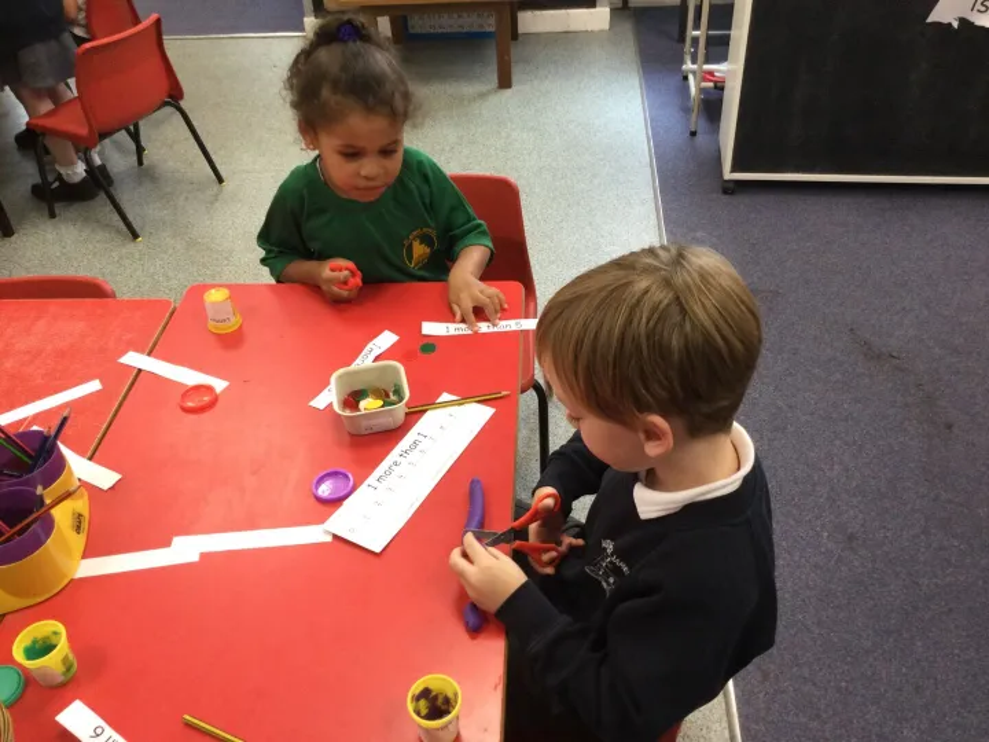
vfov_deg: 45.4
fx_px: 886
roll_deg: +2.8
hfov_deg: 58.4
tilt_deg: -39.3
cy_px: 371
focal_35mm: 31
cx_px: 494
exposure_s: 1/33
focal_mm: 3.3
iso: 80
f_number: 2.4
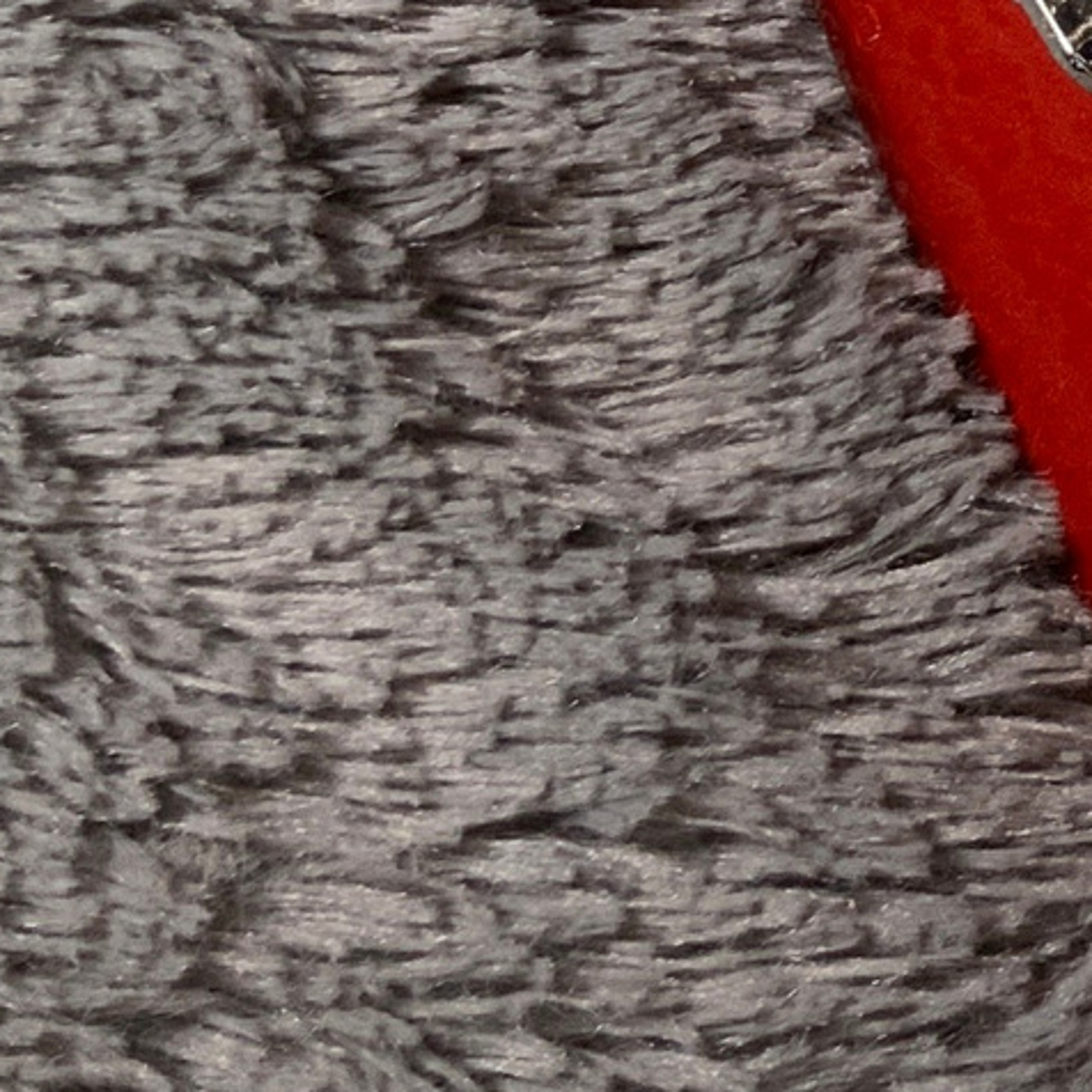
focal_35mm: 138
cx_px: 2218
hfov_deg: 11.4
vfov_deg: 12.1
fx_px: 4925
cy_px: -496
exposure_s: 1/104
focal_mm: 3
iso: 50
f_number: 1.8
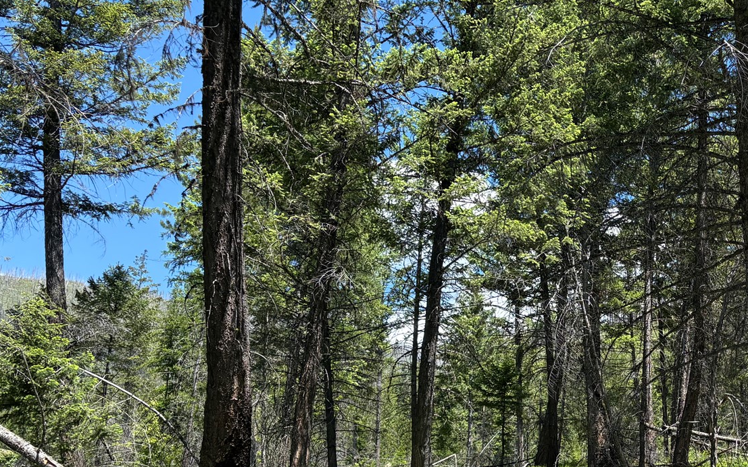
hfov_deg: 37.7
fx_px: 1040
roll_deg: -1.5
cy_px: 427
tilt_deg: +13.2
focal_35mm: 51
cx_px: 631
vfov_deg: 24.6
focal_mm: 5.96
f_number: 1.6
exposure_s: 1/1155
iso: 50
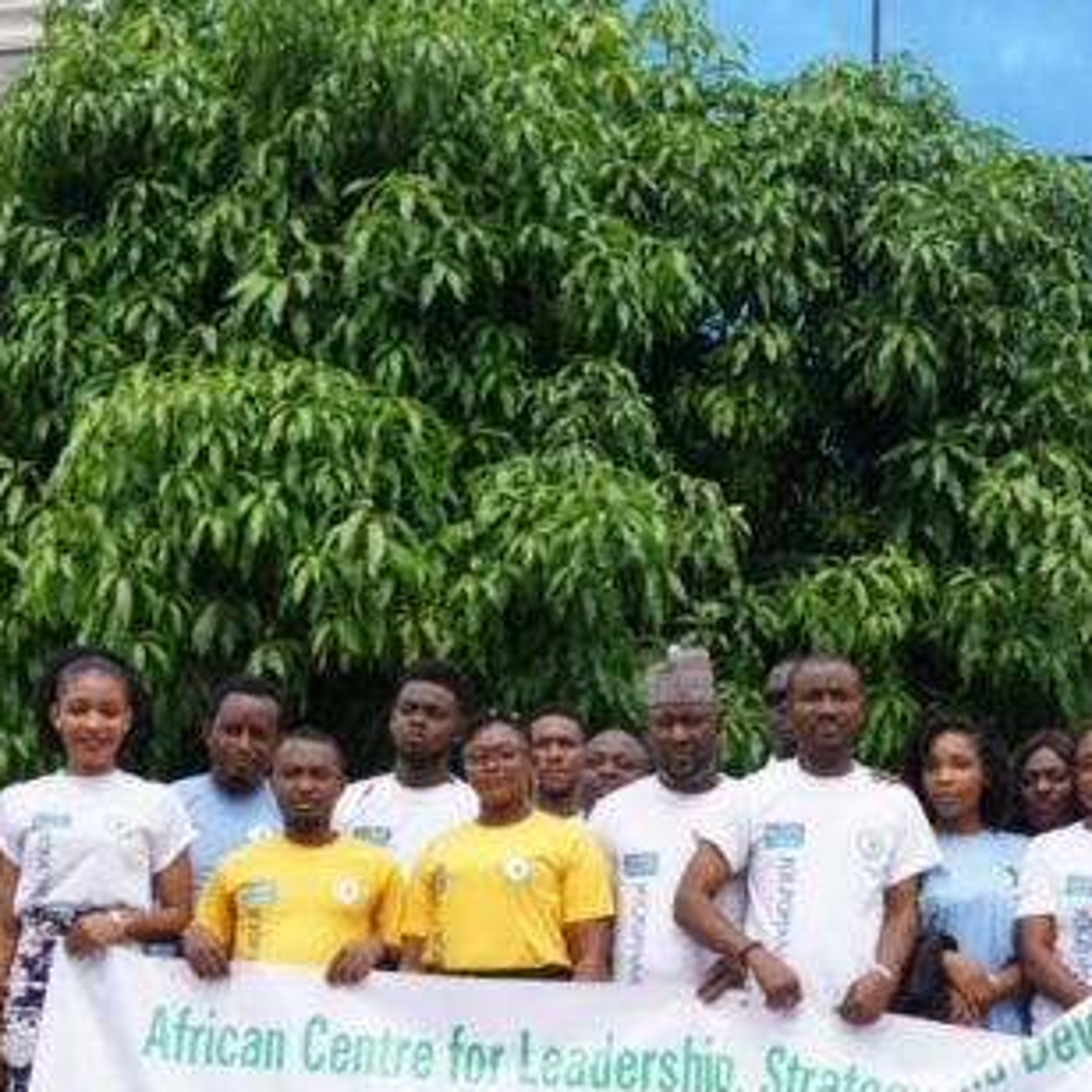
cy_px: 847
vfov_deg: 24.3
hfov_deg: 24.6
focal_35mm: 70
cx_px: 706
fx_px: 2498
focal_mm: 22
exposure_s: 1/200
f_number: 7.1
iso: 100
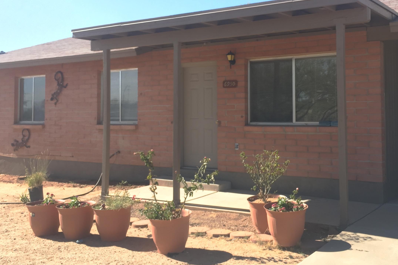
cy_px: 104
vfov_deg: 31.8
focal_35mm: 42
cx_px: 227
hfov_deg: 46.3
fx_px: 464
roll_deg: -1.2
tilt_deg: +2.1
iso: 32
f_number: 2.2
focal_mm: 4.15
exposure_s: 1/341
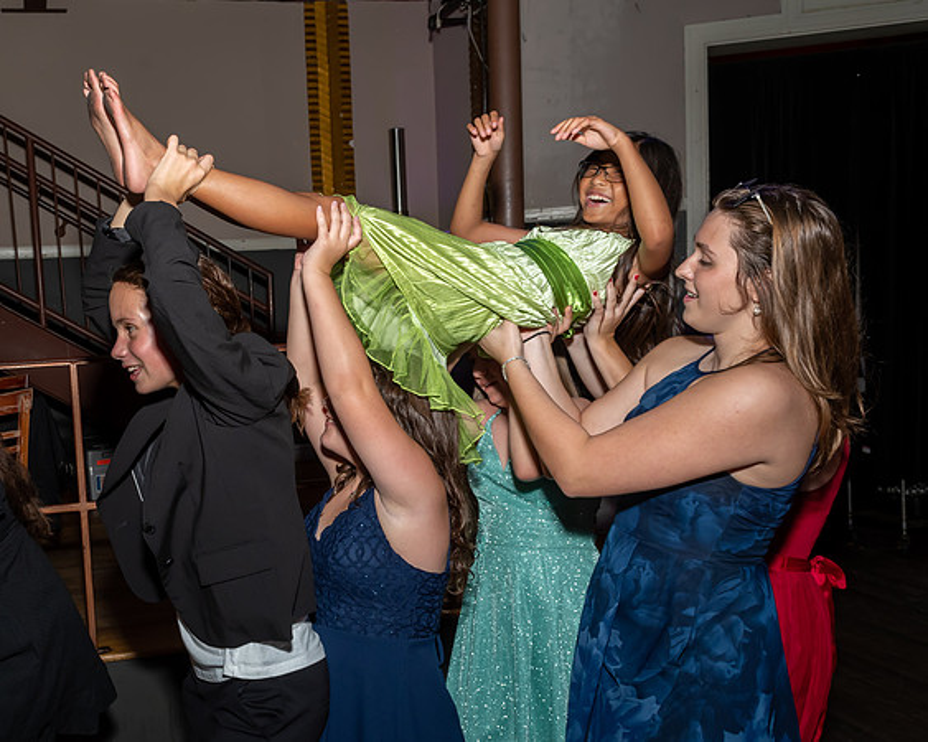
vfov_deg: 42.3
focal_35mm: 35
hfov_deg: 49.9
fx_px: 959
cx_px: 251
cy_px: 398
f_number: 5.6
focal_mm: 17
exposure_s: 1/250
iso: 400
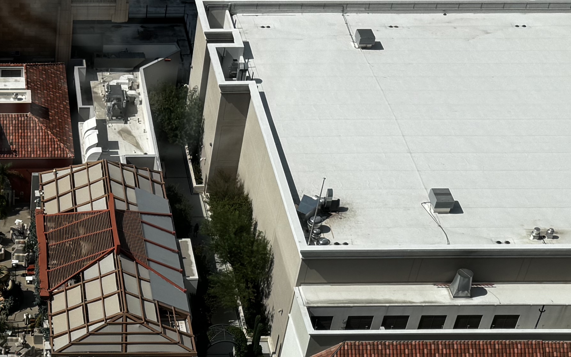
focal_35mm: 81
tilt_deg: -46.0
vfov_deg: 15.2
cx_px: -27
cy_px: 499
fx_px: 1260
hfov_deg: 24.2
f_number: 1.78
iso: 80
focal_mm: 6.76
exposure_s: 1/685
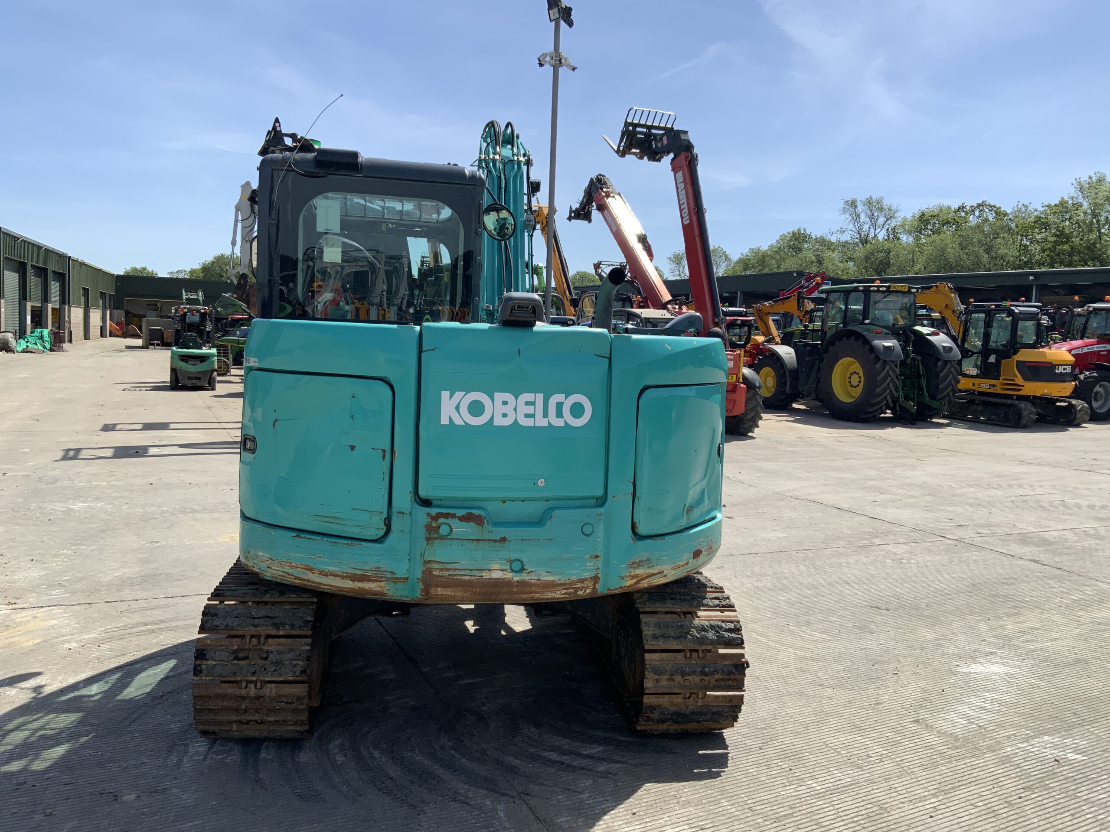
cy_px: 416
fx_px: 930
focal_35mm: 29
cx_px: 555
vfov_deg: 48.2
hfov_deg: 61.7
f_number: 1.8
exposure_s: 1/2058
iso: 16
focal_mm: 3
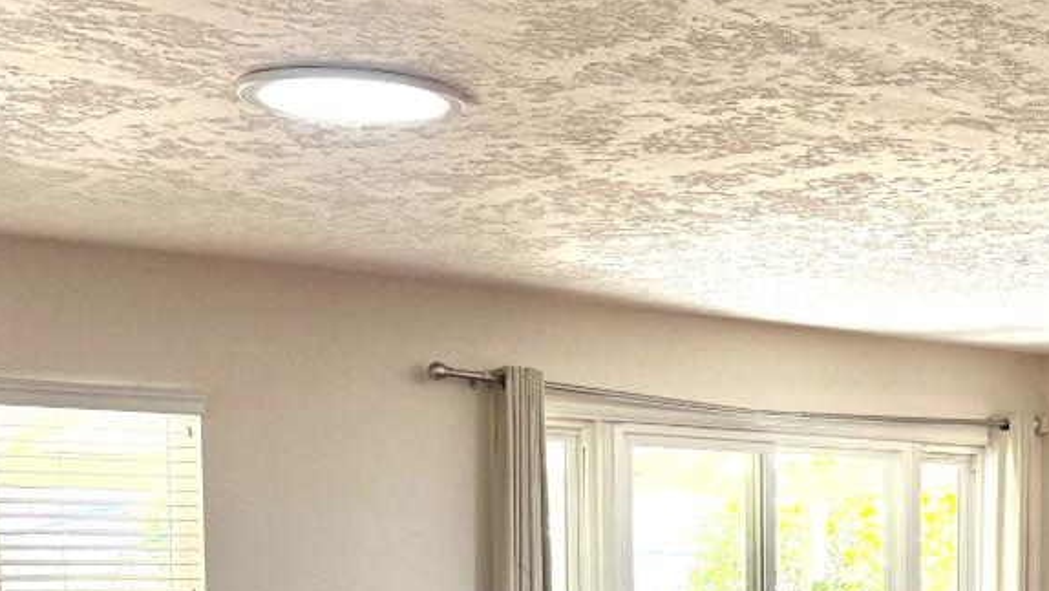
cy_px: 722
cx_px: 1040
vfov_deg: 15.7
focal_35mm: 74
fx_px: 2059
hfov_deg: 27.1
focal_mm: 5.96
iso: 125
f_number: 1.6
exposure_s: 1/69
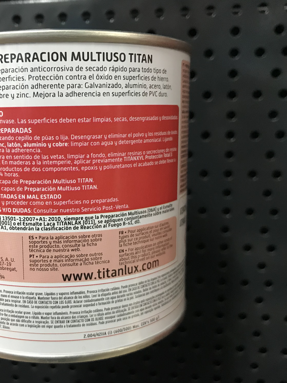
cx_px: 74
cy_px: 193
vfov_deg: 49.0
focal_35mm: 38
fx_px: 420
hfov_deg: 36.9
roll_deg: +2.5
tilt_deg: -12.1
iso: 80
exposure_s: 1/17
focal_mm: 3.99
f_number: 1.8
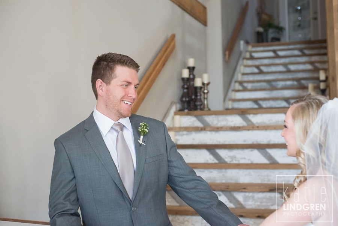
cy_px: 113
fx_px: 470
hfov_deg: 39.6
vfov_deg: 27.0
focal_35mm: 50
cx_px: 169
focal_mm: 50
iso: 5000
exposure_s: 1/200
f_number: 3.5
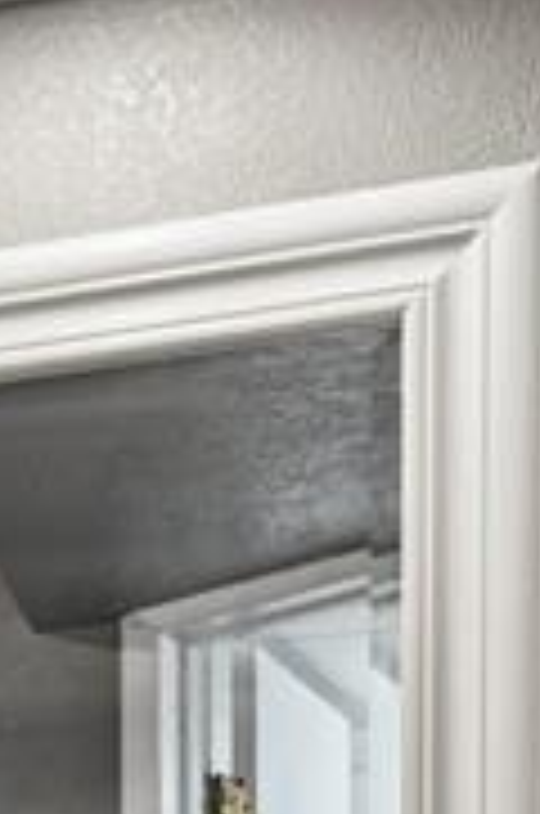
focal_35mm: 113
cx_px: -702
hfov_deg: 10.6
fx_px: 2552
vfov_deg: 15.9
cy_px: 1390
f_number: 10
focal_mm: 17
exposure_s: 1/5
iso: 400
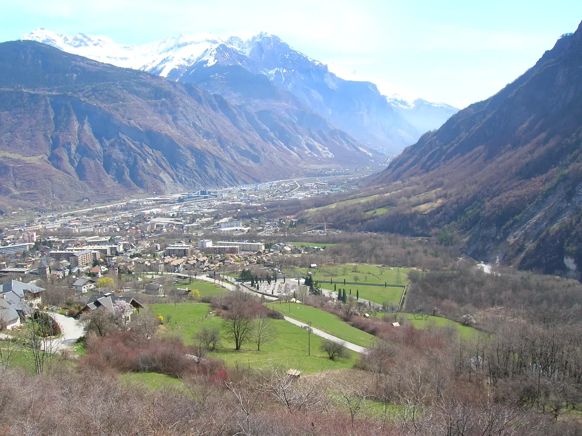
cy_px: 218
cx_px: 291
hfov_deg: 54.0
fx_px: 571
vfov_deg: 41.7
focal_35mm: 34
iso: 50
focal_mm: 5.7
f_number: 4.9
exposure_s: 1/186
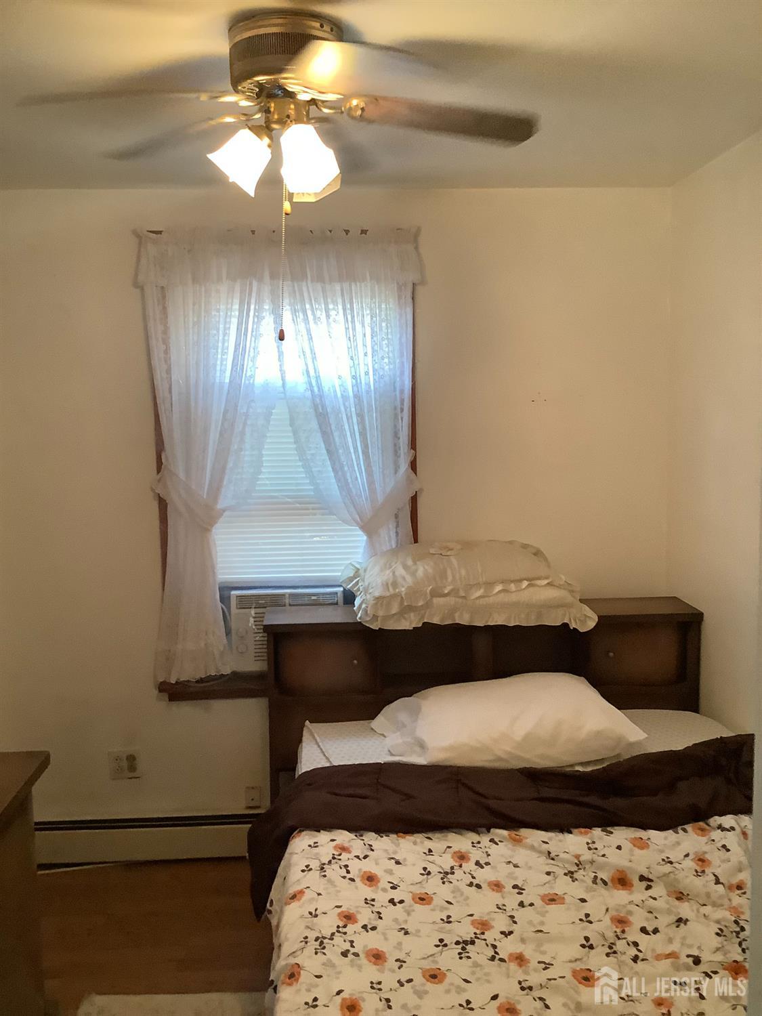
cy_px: 508
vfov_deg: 58.4
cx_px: 381
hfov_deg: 45.4
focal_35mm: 31
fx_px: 910
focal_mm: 3.3
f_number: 2.4
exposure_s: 1/60
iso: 320
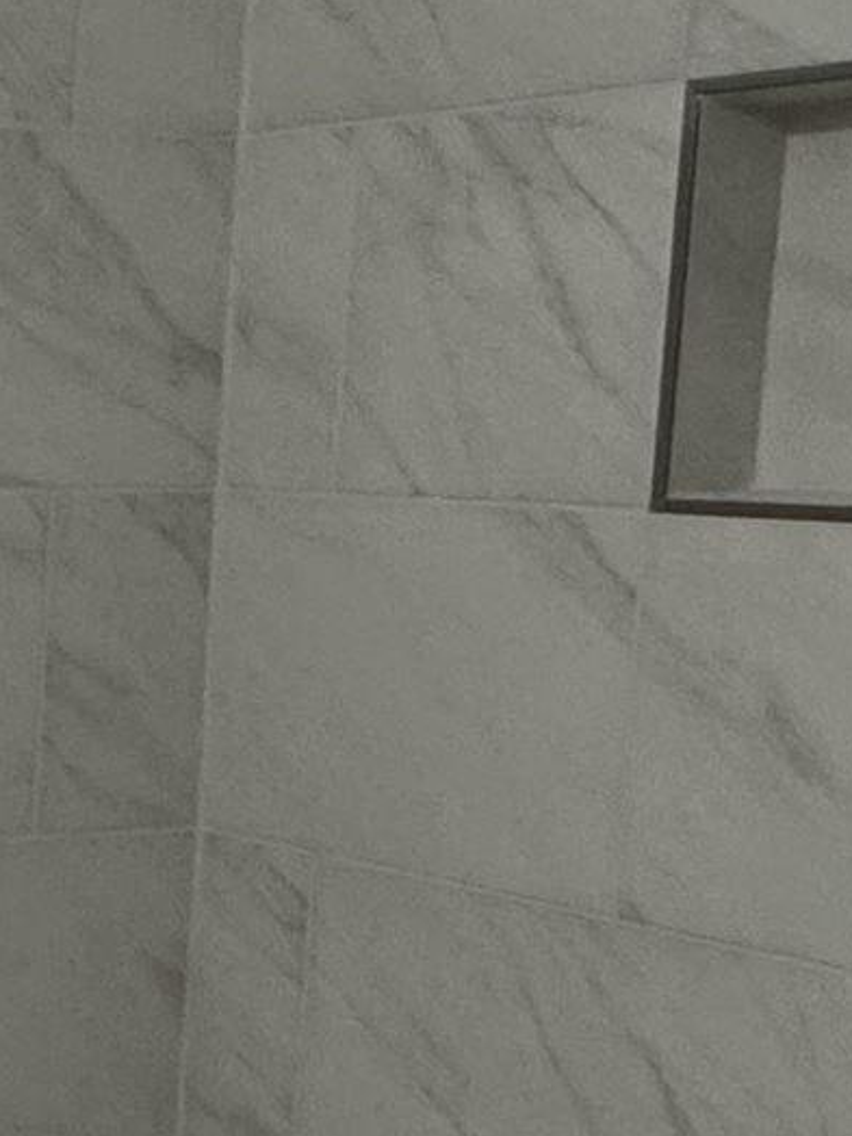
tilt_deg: -7.8
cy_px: 754
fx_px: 2691
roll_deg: -1.3
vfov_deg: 23.7
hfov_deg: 14.9
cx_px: -819
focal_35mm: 82
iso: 160
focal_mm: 2.22
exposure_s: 1/120
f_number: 2.2
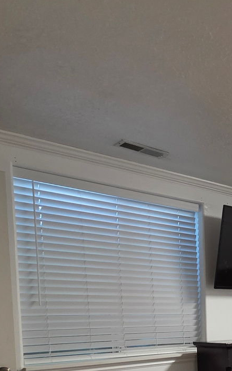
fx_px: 405
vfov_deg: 44.7
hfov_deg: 23.5
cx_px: 373
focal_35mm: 40
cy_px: 335
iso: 200
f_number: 1.9
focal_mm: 2.2
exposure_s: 1/60
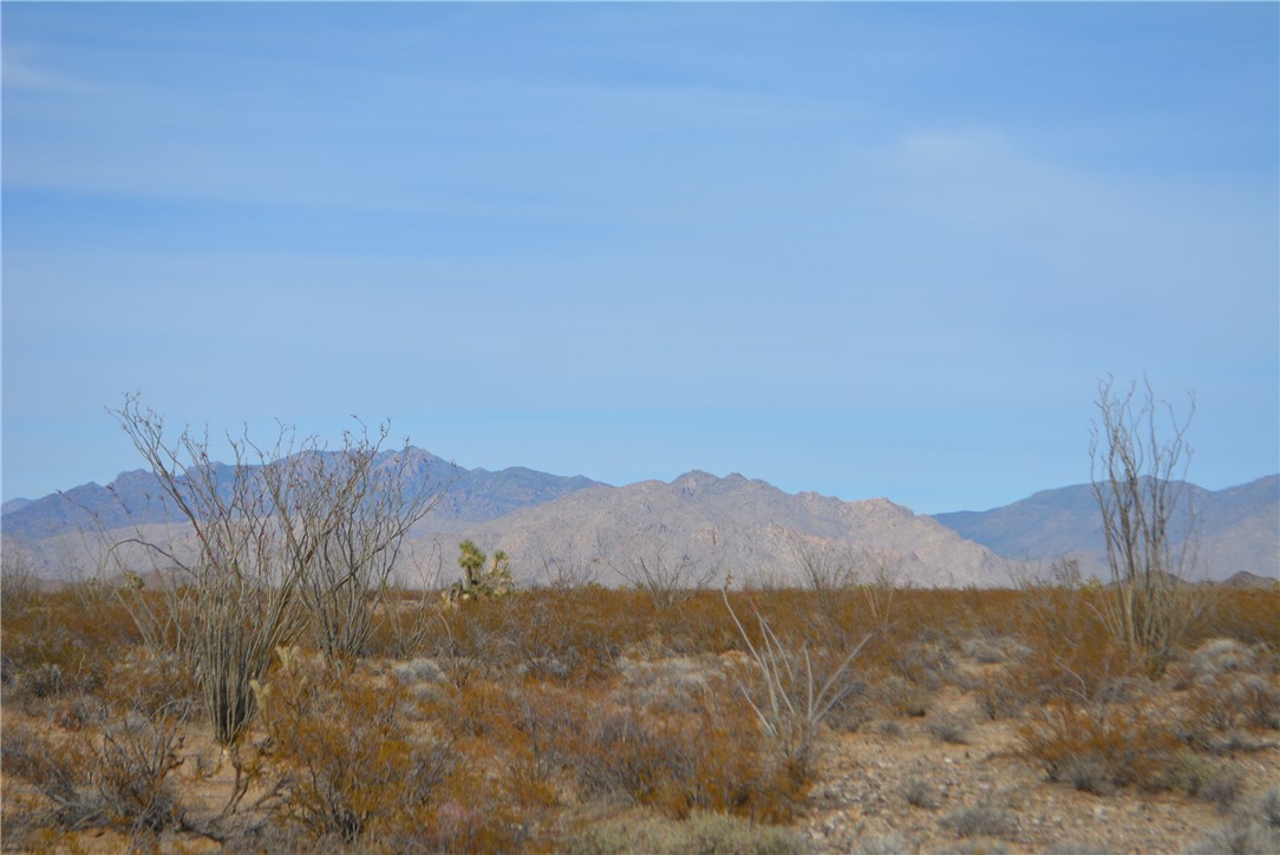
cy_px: 428
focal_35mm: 82
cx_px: 640
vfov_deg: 16.6
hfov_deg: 24.6
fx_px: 2935
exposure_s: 1/2000
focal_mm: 55
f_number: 7.1
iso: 400
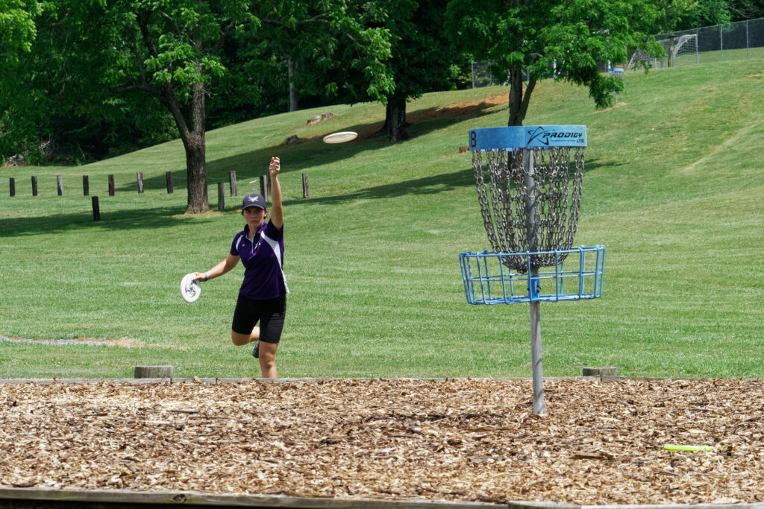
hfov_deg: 11.4
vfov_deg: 7.6
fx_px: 3820
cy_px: 254
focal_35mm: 180
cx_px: 382
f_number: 11
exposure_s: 1/2000
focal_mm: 120
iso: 1600
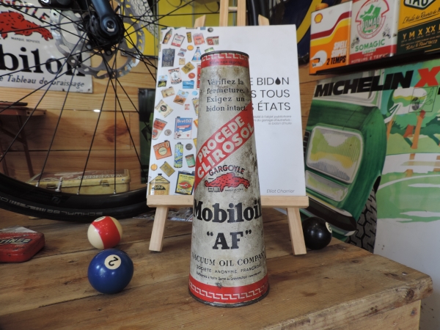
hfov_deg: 71.6
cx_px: 220
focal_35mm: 24
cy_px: 165
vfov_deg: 56.8
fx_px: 305
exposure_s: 1/30
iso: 90
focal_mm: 4.3
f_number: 3
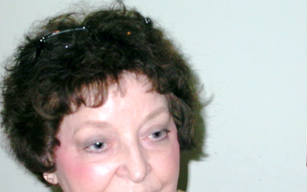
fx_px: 1481
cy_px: 151
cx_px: 129
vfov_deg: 7.4
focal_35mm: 177
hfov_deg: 11.8
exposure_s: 1/60.3
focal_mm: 25.7
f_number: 4.4
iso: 100
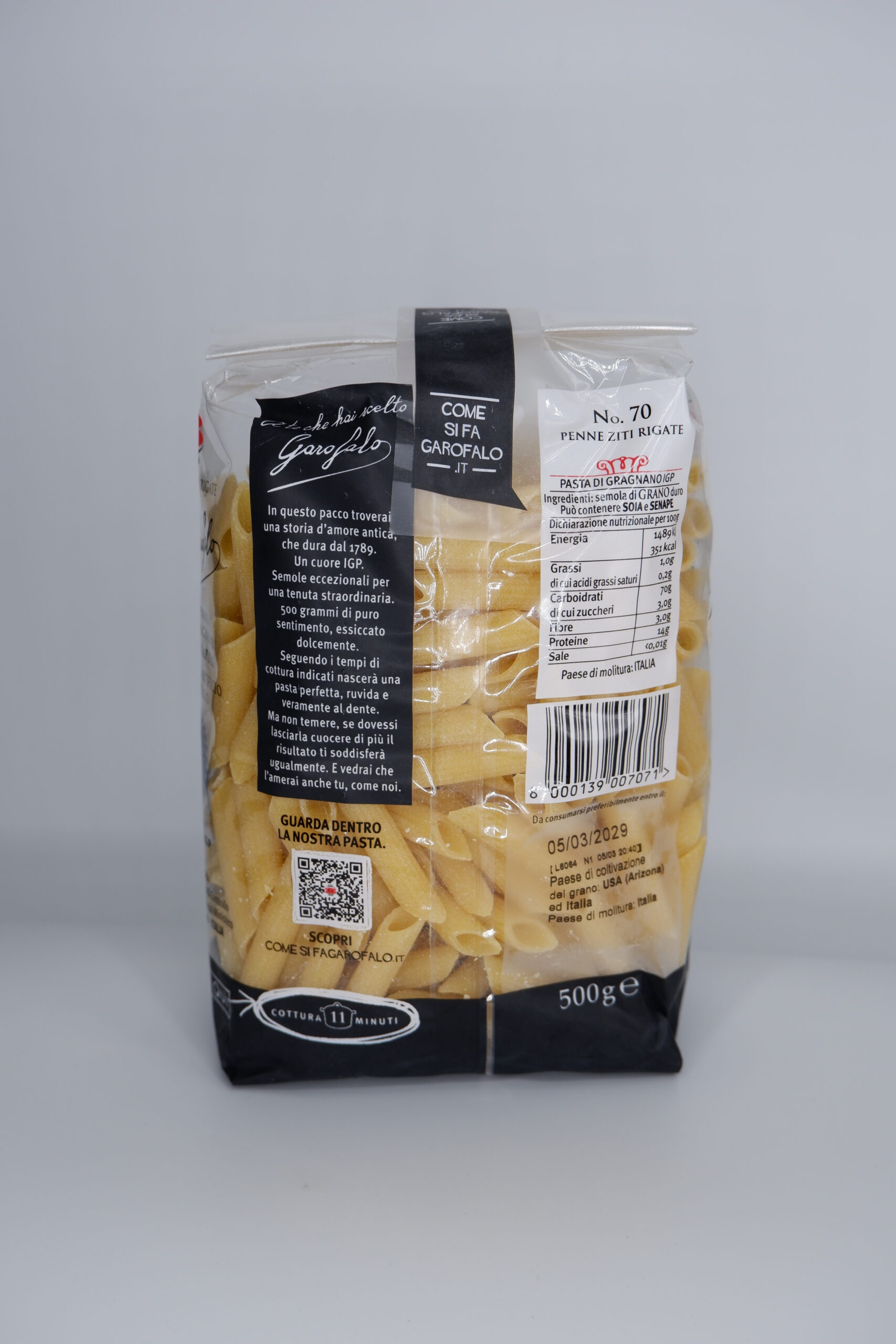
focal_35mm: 36
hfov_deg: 36.9
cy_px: 672
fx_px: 1344
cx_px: 448
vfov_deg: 53.1
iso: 200
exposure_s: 1/280
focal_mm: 24.2
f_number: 4.4
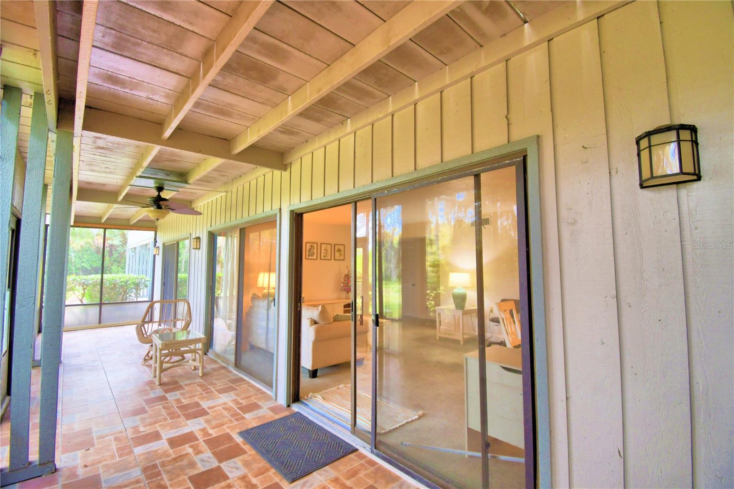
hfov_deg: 100.4
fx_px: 306
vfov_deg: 77.3
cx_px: 367
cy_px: 244
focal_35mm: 15
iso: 400
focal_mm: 10
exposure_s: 1/30
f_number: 4.5
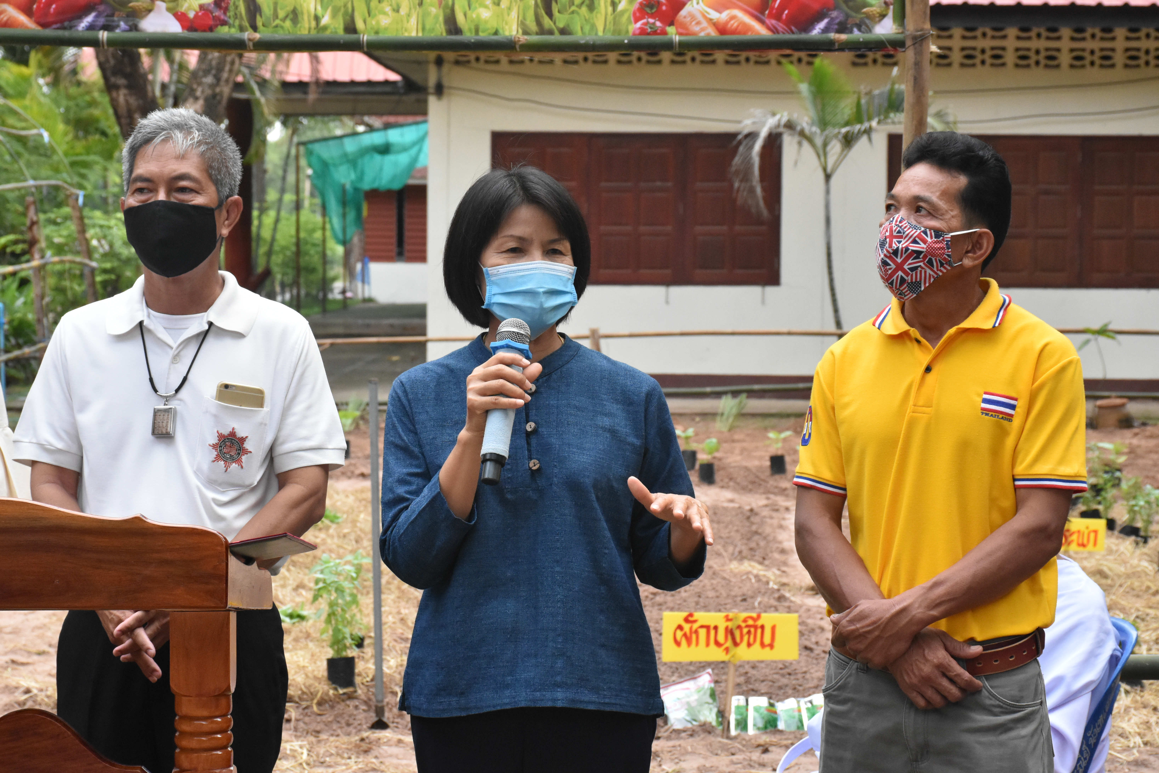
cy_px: 386
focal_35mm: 93
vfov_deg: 14.7
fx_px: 2994
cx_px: 580
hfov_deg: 21.9
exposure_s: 1/1000
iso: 2500
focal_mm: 62
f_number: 8
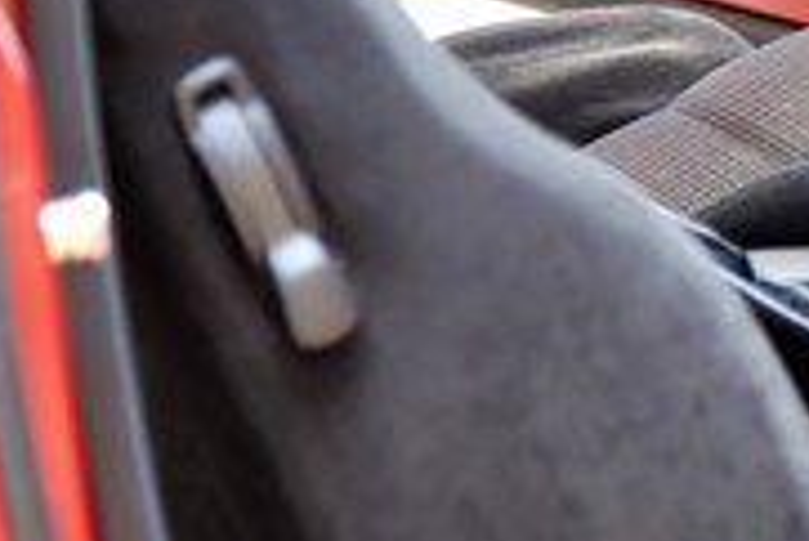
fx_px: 11110
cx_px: 1142
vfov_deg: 2.8
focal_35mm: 494
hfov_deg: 4.2
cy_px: -246
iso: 720
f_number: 4
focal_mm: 98
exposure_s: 1/60
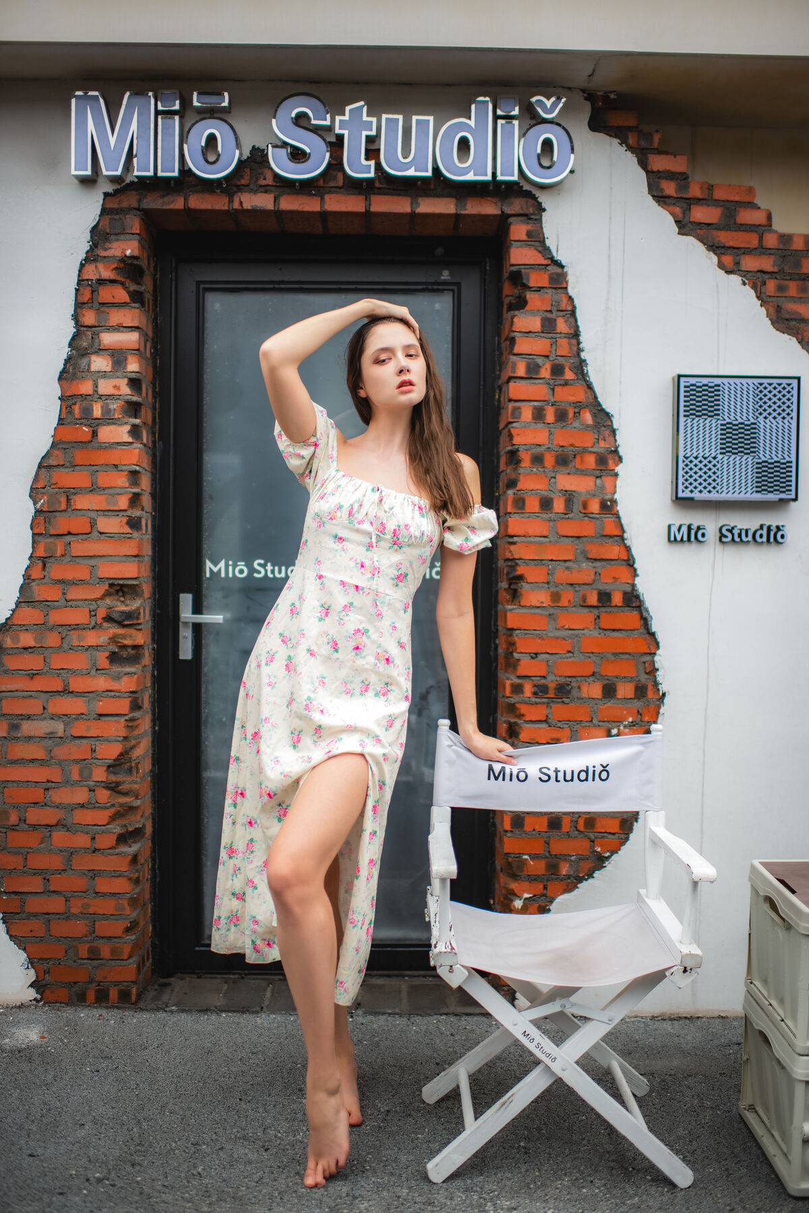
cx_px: 404
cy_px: 606
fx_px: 1179
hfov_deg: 37.9
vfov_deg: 54.4
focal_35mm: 35
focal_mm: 35
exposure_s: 1/1600
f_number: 1.4
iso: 50
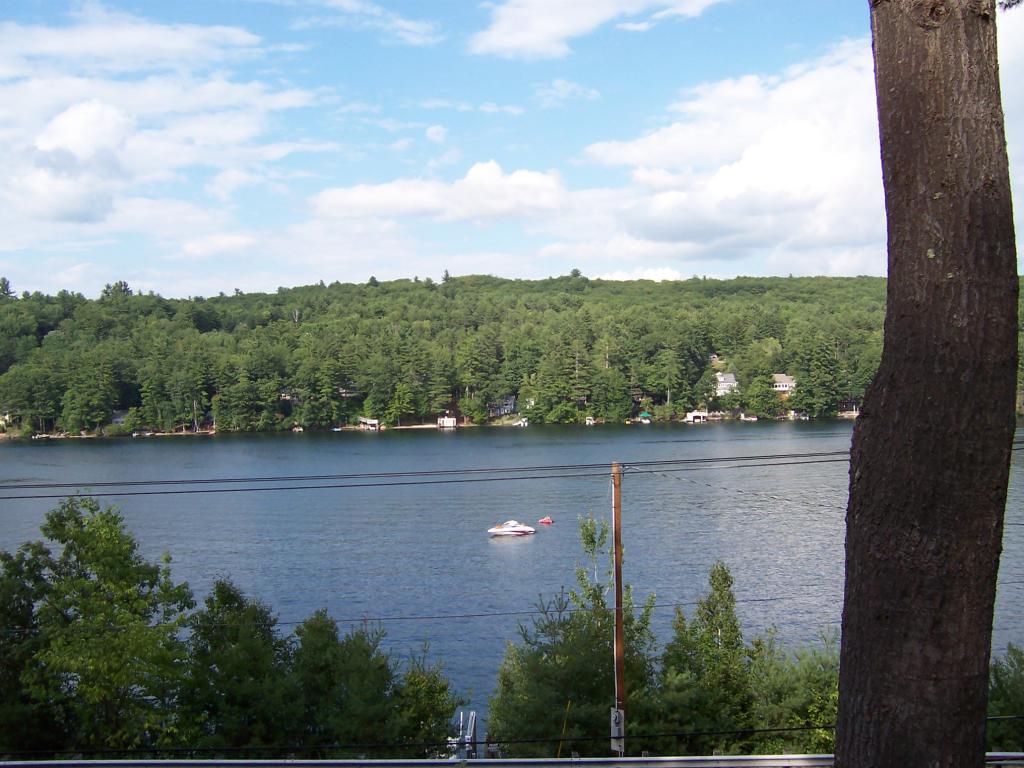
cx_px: 512
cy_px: 384
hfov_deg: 51.4
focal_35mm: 36
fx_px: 1065
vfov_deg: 39.7
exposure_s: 1/500
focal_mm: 5.6
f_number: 4
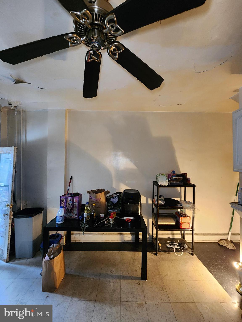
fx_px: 121
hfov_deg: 89.9
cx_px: 121
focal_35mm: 13
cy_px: 161
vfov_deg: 106.2
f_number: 2.2
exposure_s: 1/30
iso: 400
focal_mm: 2.2
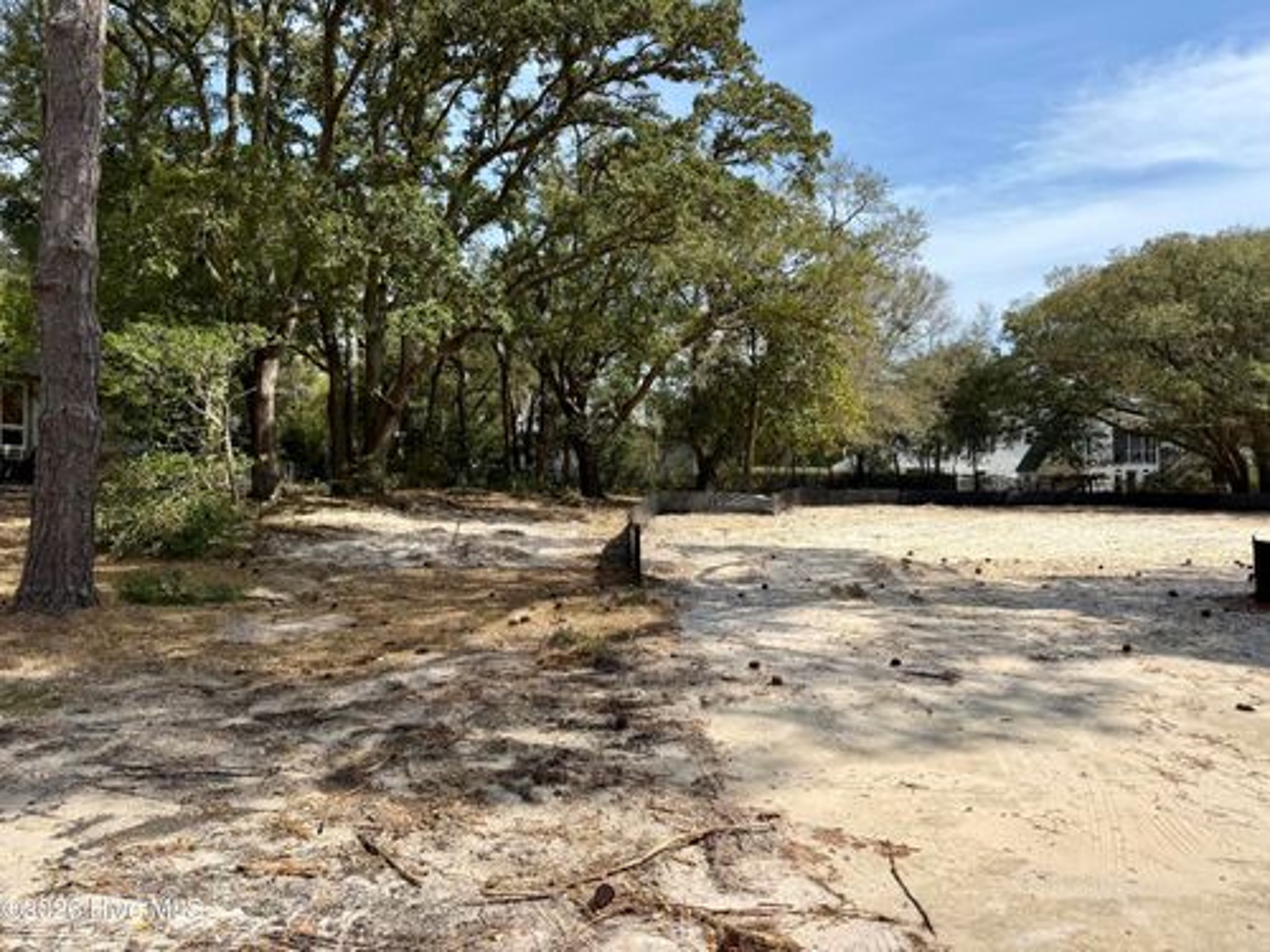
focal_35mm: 24
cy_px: 476
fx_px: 881
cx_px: 635
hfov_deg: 71.6
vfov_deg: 56.8
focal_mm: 6.76
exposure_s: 1/3425
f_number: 1.78
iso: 80
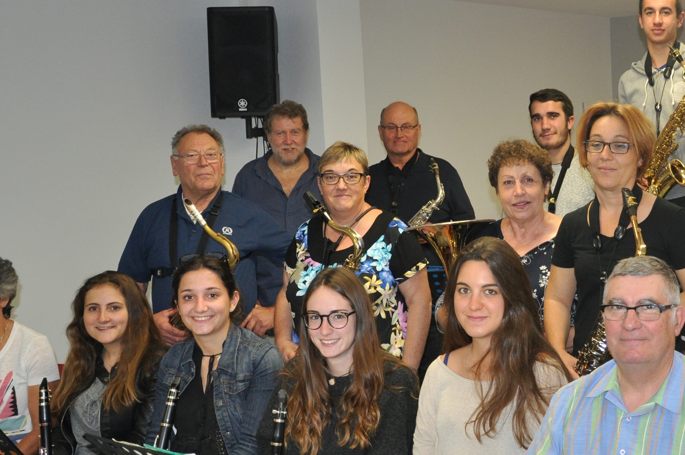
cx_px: 514
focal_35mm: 57
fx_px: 1081
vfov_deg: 23.7
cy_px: 251
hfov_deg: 34.4
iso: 800
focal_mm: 21
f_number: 3.8
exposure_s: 1/60
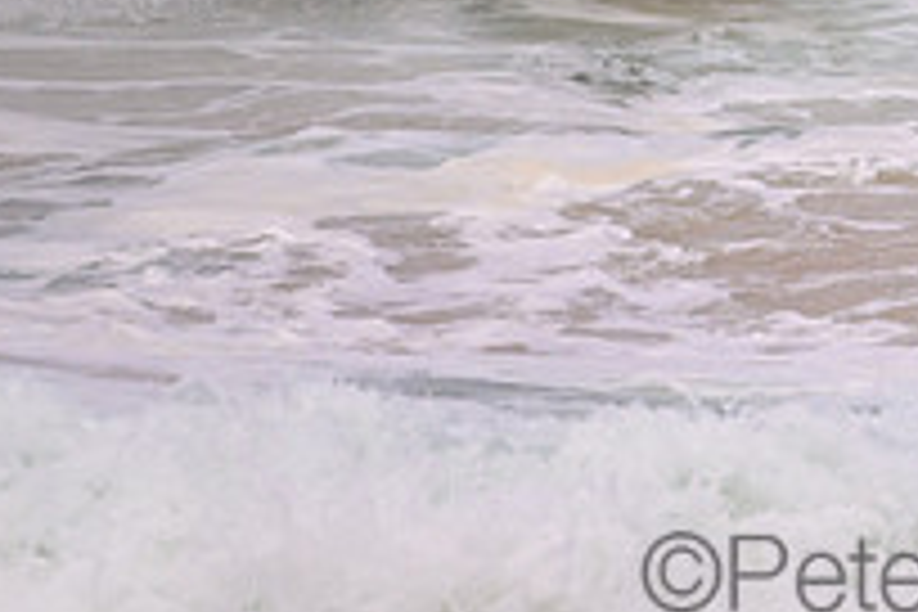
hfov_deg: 0.9
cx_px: 990
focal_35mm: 2277
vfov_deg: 0.6
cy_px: -173
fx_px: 58059
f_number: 11
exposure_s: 1/2000
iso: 720
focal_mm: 800
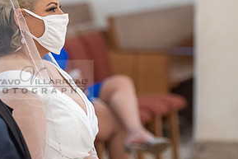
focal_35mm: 339
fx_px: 2242
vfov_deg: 4.1
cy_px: 53
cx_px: 72
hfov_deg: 6.1
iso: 2000
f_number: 2.8
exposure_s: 1/200
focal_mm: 140
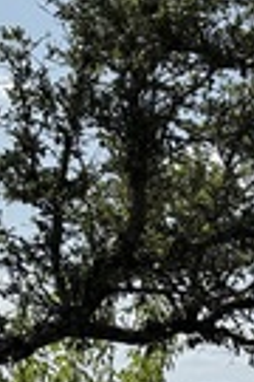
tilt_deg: -5.2
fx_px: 1249
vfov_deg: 16.4
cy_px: 492
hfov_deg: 10.3
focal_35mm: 118
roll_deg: -1.7
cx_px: 584
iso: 80
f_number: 1.78
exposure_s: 1/4950
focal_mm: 6.76
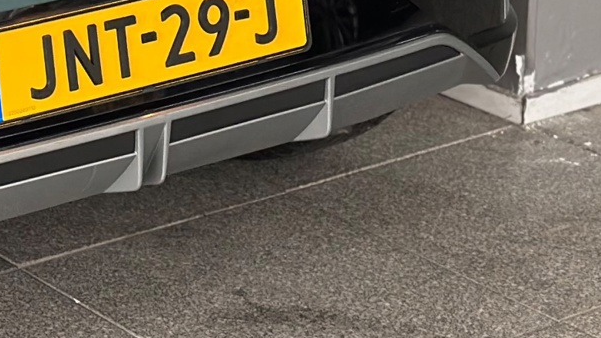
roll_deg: -1.4
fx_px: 2661
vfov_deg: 7.1
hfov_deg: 12.4
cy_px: -260
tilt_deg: -11.9
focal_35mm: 167
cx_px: -220
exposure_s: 1/125
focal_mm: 6.86
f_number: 1.78
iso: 160
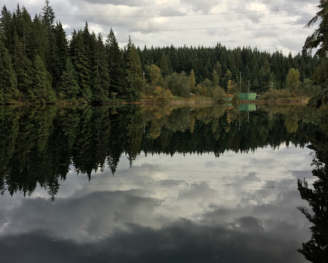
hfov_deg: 42.8
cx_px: 149
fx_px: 418
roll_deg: -0.1
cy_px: 141
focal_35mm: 43
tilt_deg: -4.7
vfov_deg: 34.9
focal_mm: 4.15
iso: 25
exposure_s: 1/279
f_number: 2.2
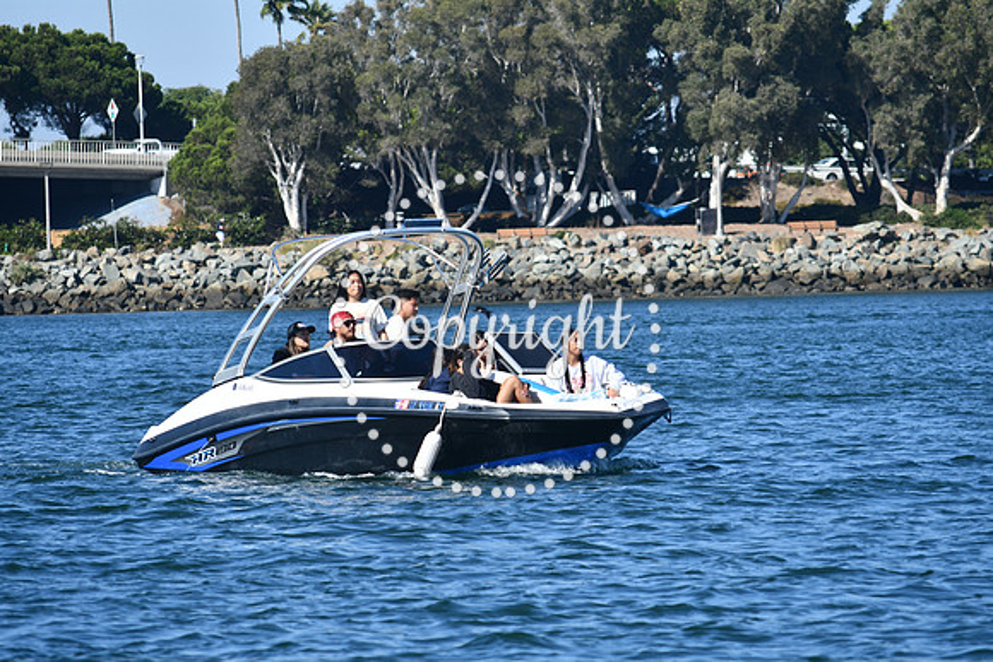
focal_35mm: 270
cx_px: 496
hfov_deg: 7.6
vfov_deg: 5.1
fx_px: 7449
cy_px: 331
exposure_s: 1/500
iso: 140
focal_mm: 180
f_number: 8
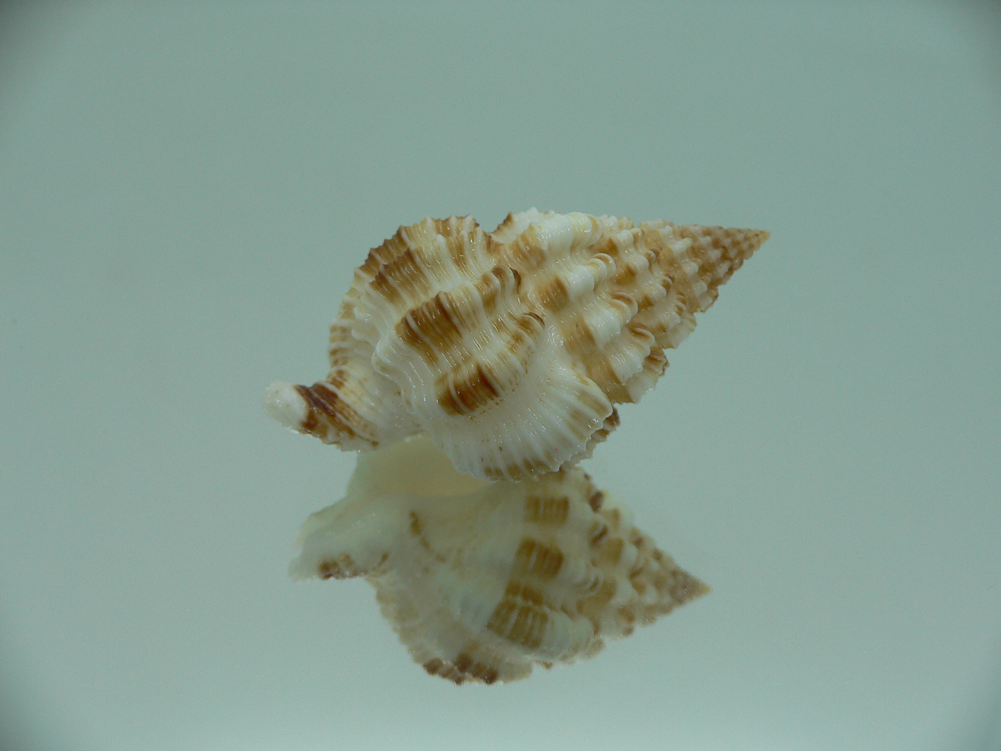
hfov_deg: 52.6
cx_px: 500
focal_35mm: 35
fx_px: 1012
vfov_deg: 40.7
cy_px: 376
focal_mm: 4.6
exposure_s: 1/60
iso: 80
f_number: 2.8
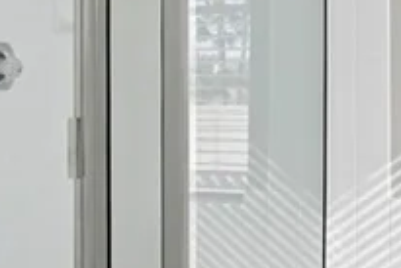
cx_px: 264
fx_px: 780
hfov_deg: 28.7
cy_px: 87
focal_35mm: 70
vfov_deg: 19.4
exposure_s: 1/1600
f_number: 9
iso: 500
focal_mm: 14
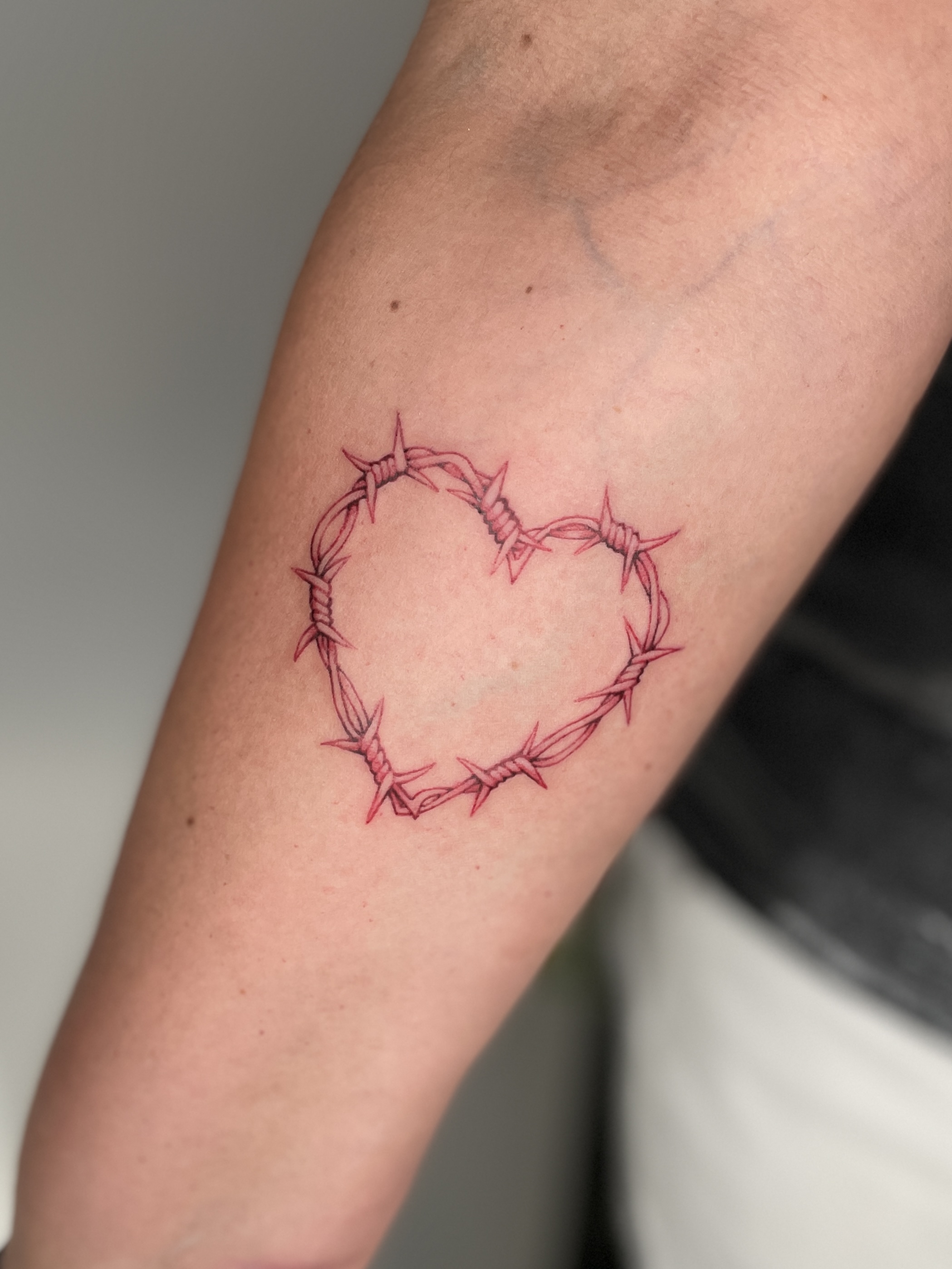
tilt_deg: -33.4
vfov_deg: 67.3
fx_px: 954
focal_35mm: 26
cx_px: 476
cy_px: 634
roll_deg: -2.8
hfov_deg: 53.1
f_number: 1.6
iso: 125
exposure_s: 1/100
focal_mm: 4.2
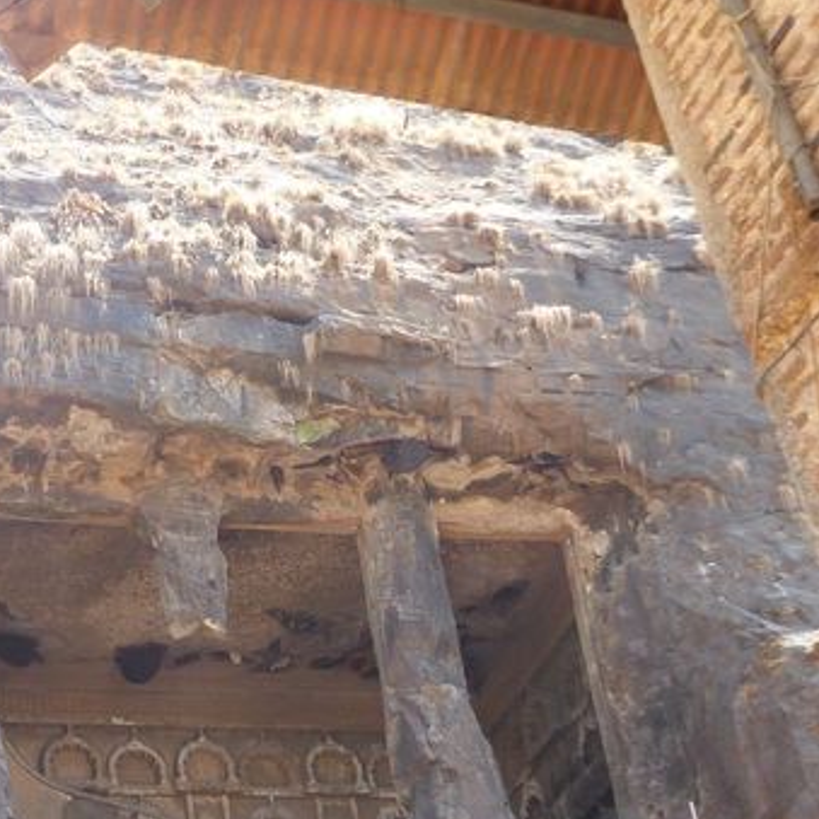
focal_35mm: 75
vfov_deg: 22.8
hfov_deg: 22.5
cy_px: 638
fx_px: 2008
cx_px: 87
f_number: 3.7
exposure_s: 1/80
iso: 80
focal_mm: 6.3
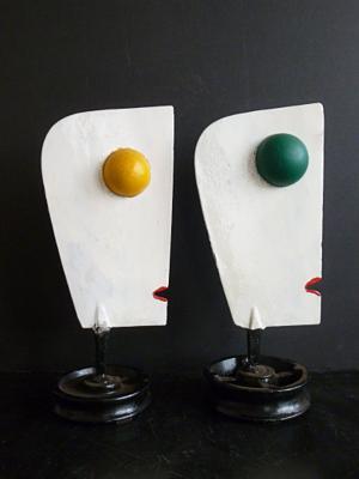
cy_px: 240
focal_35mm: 31
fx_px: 429
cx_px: 180
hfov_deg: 45.4
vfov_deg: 58.4
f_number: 3.4
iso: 400
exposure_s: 1/15
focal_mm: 5.6
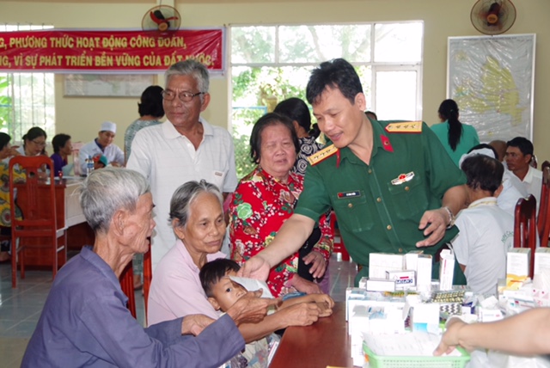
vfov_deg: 25.1
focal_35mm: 54
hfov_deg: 36.8
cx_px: 275
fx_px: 826
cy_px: 184
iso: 1600
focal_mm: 36
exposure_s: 1/125
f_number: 4.5
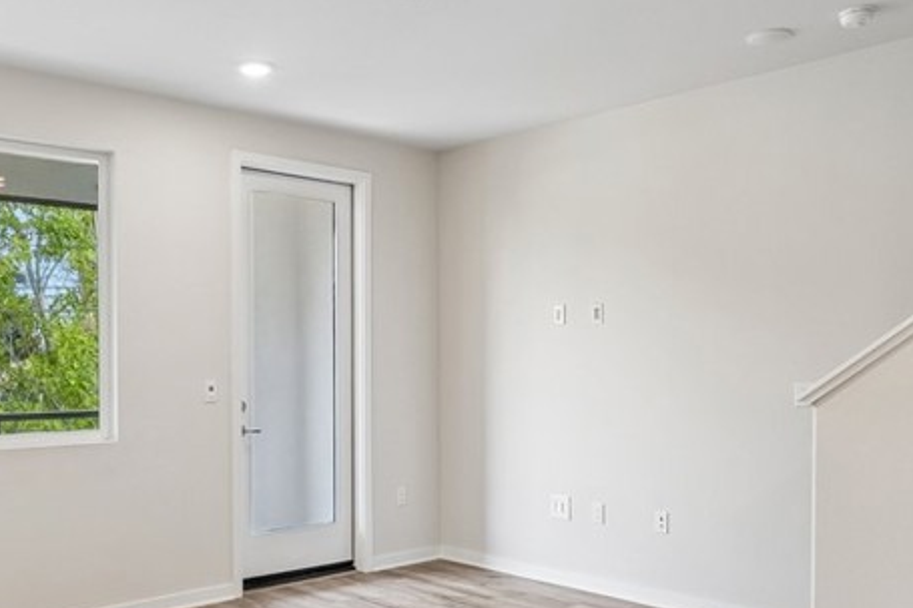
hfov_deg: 51.4
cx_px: 367
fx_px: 941
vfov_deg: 35.6
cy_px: 387
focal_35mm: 37
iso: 400
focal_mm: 16.5
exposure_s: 1/60
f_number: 8
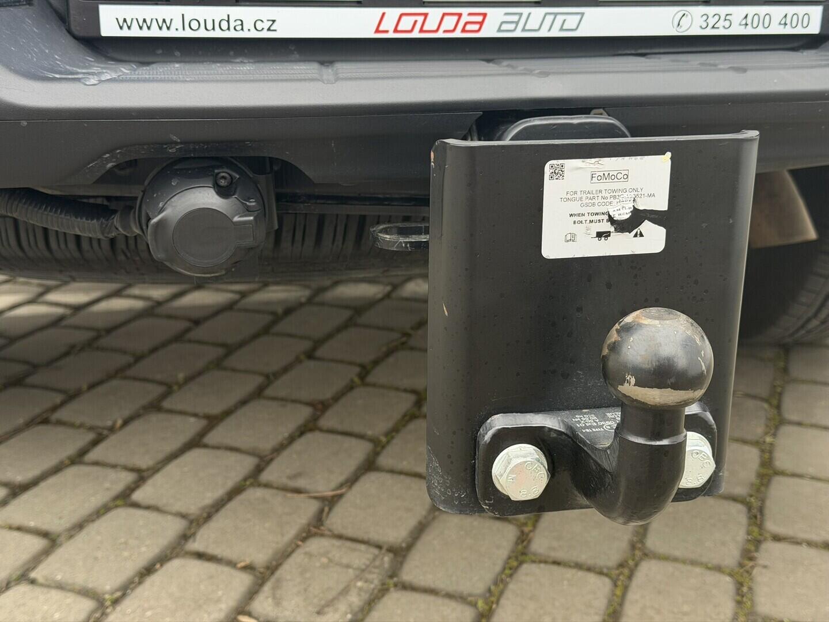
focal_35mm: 48
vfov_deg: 30.3
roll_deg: -1.4
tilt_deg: -17.7
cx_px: 414
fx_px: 1150
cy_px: 311
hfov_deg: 39.7
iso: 64
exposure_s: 1/361
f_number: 1.78
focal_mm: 6.76
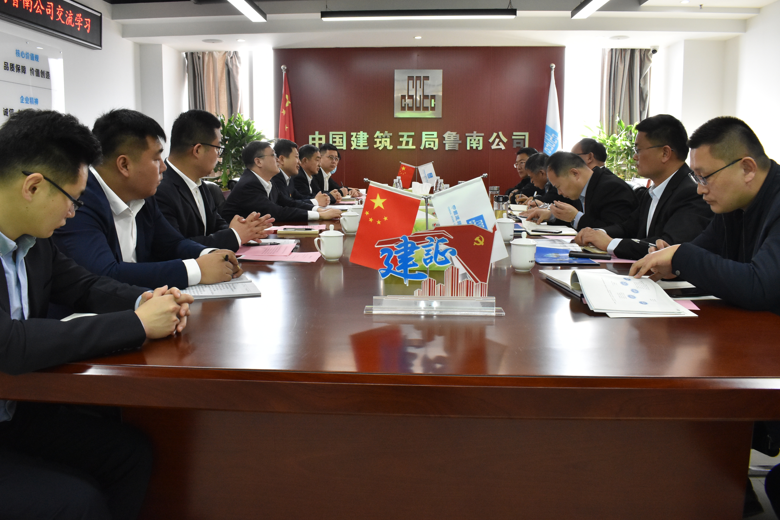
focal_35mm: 29
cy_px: 245
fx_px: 628
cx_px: 364
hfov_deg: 63.6
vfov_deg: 45.0
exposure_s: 1/80
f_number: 7.1
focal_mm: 18
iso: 1600
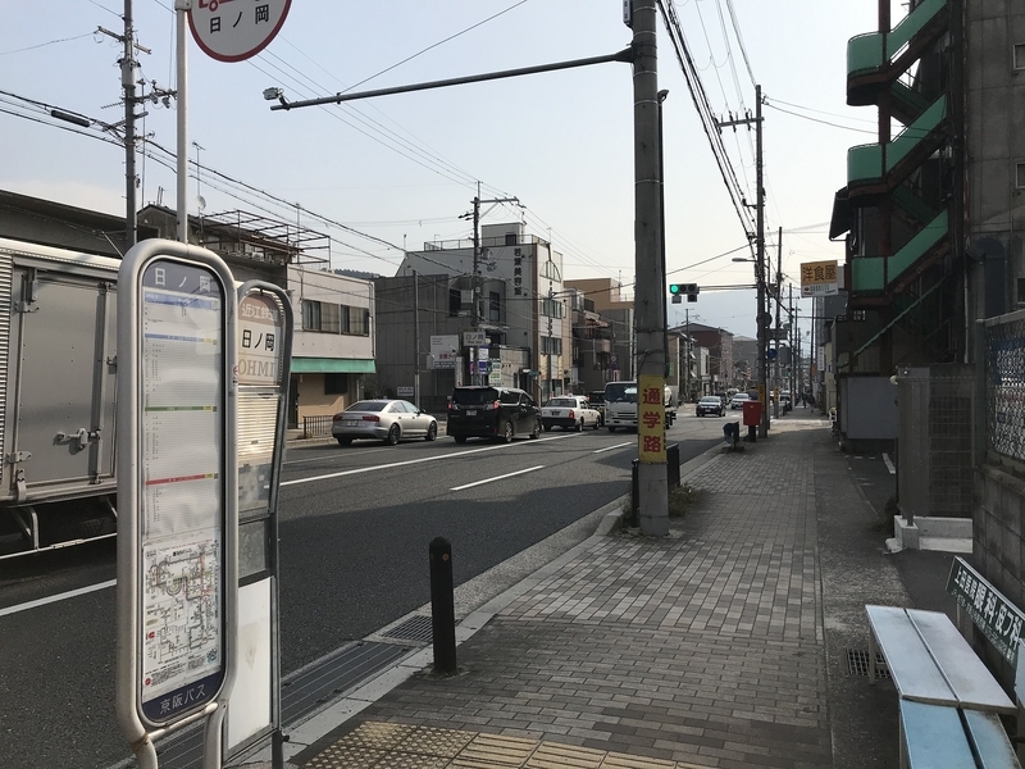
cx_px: 512
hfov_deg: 63.4
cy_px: 384
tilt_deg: +0.5
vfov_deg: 49.7
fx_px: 829
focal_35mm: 28
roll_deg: +0.2
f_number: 1.8
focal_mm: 3.99
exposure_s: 1/5988
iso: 20
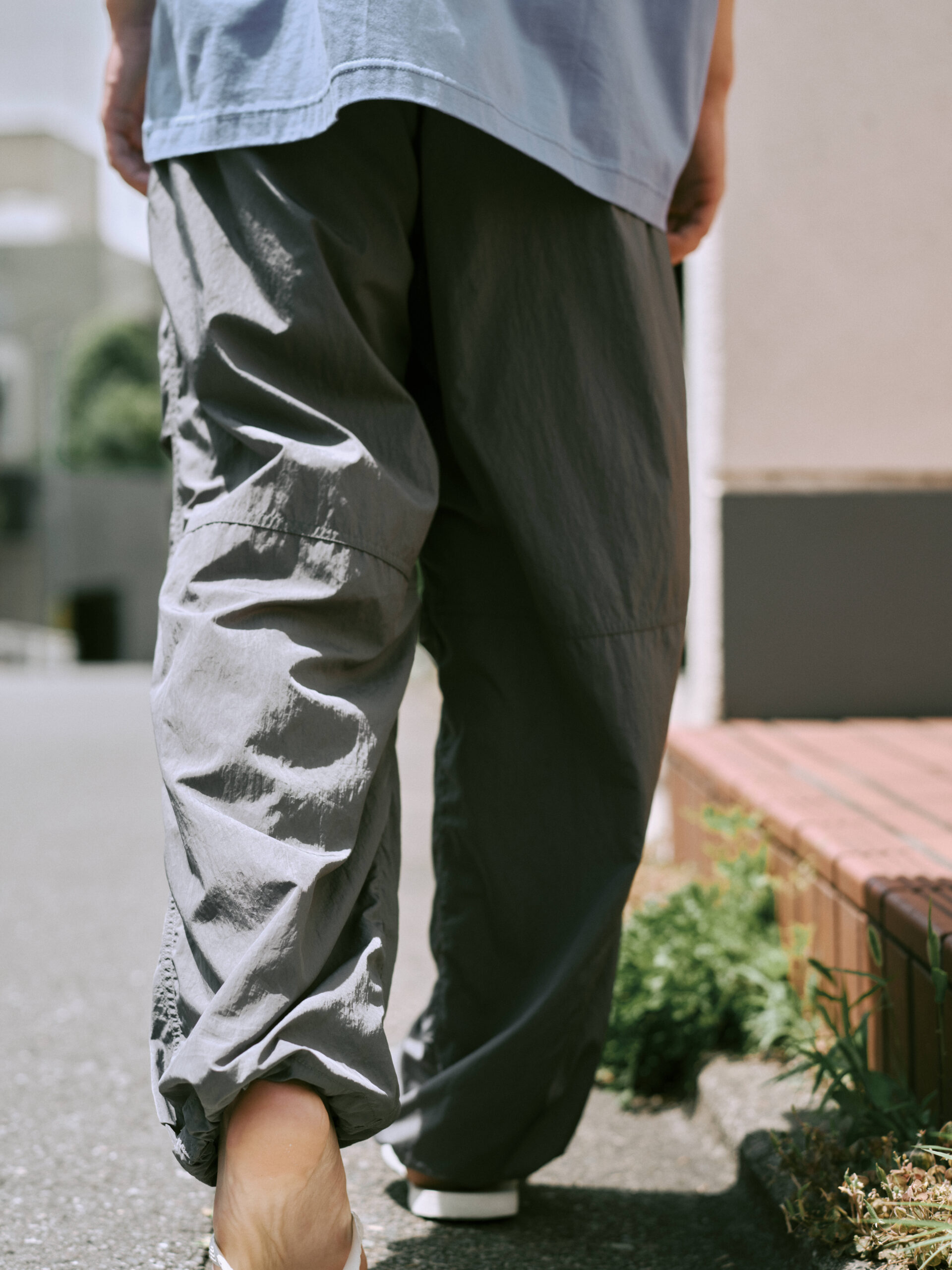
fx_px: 2310
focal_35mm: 63
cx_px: 476
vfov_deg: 30.7
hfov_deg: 23.3
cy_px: 635
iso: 400
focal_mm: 80
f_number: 4
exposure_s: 1/1000
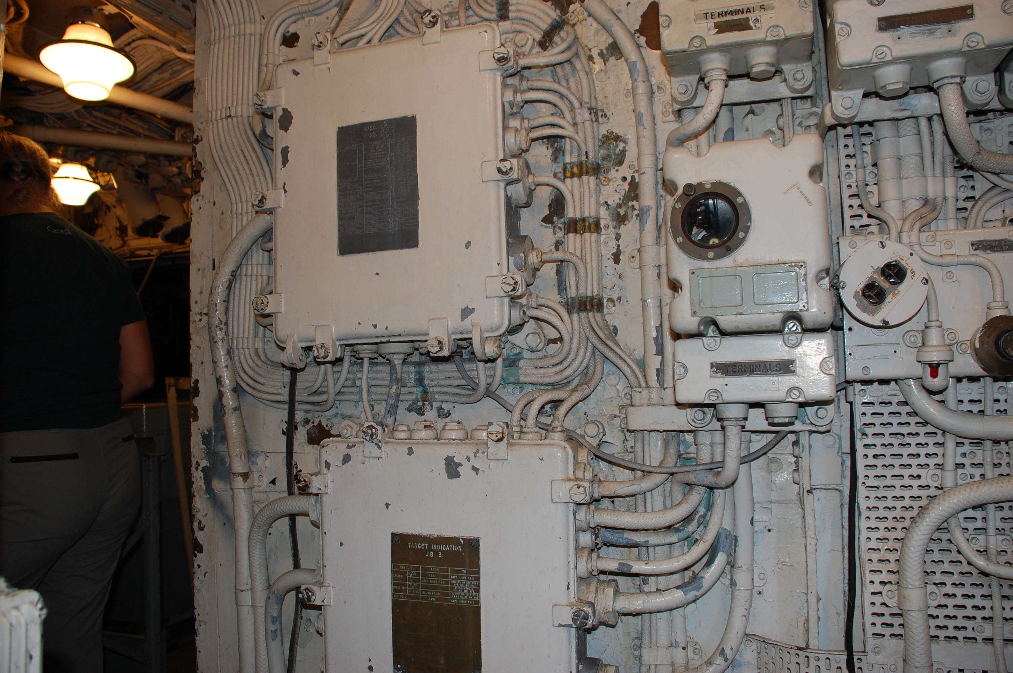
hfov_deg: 67.4
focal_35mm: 27
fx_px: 759
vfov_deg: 47.8
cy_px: 336
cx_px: 506
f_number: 4
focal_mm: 18
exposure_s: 1/60
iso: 320
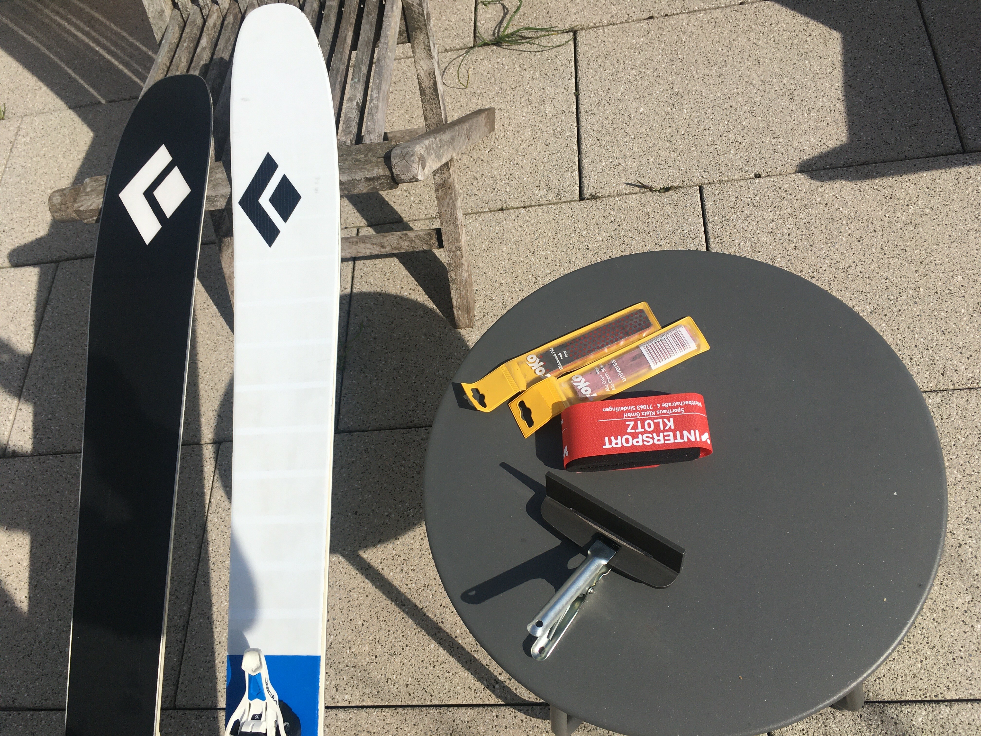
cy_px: 368
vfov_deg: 48.2
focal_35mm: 29
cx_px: 490
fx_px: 822
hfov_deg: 61.7
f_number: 2.2
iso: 25
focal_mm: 4.15
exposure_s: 1/2331
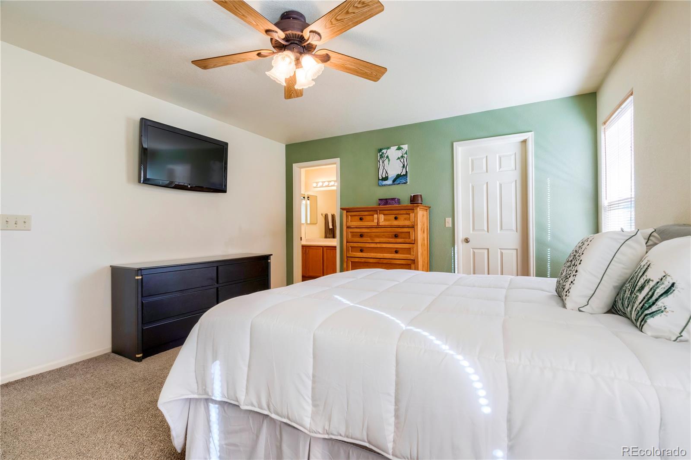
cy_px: 230
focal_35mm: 16
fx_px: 307
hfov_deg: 96.7
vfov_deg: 73.7
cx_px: 346
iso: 800
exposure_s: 1/10
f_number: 8
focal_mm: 16
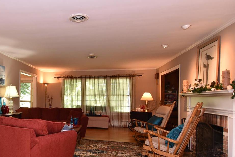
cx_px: 53
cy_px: 99
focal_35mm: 28
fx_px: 183
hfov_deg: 61.1
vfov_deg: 46.0
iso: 800
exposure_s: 1/60
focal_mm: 12
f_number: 5
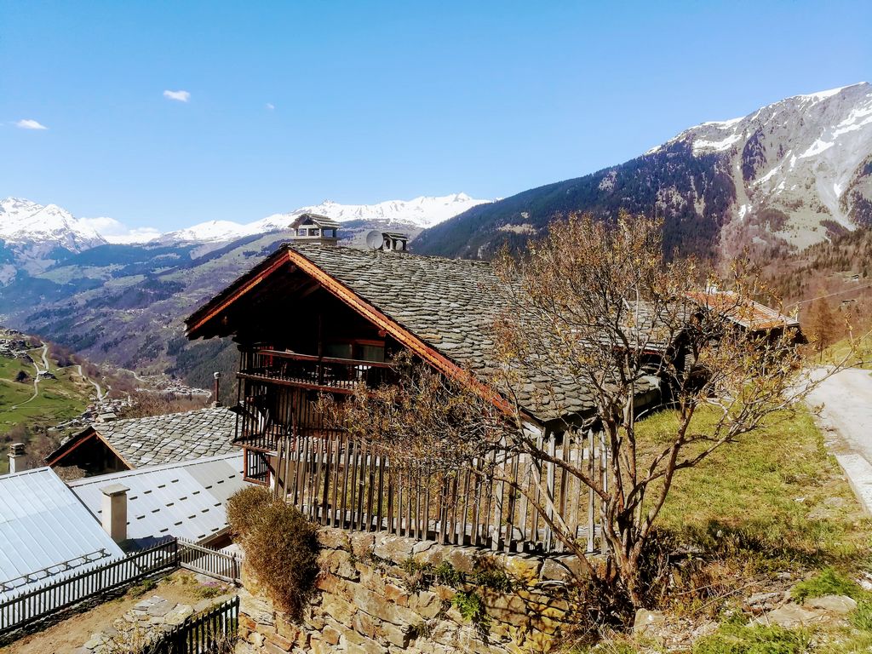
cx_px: 436
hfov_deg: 67.3
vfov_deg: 53.1
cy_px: 327
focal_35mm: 26
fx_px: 655
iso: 50
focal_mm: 3.83
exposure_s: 1/1035
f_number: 2.2
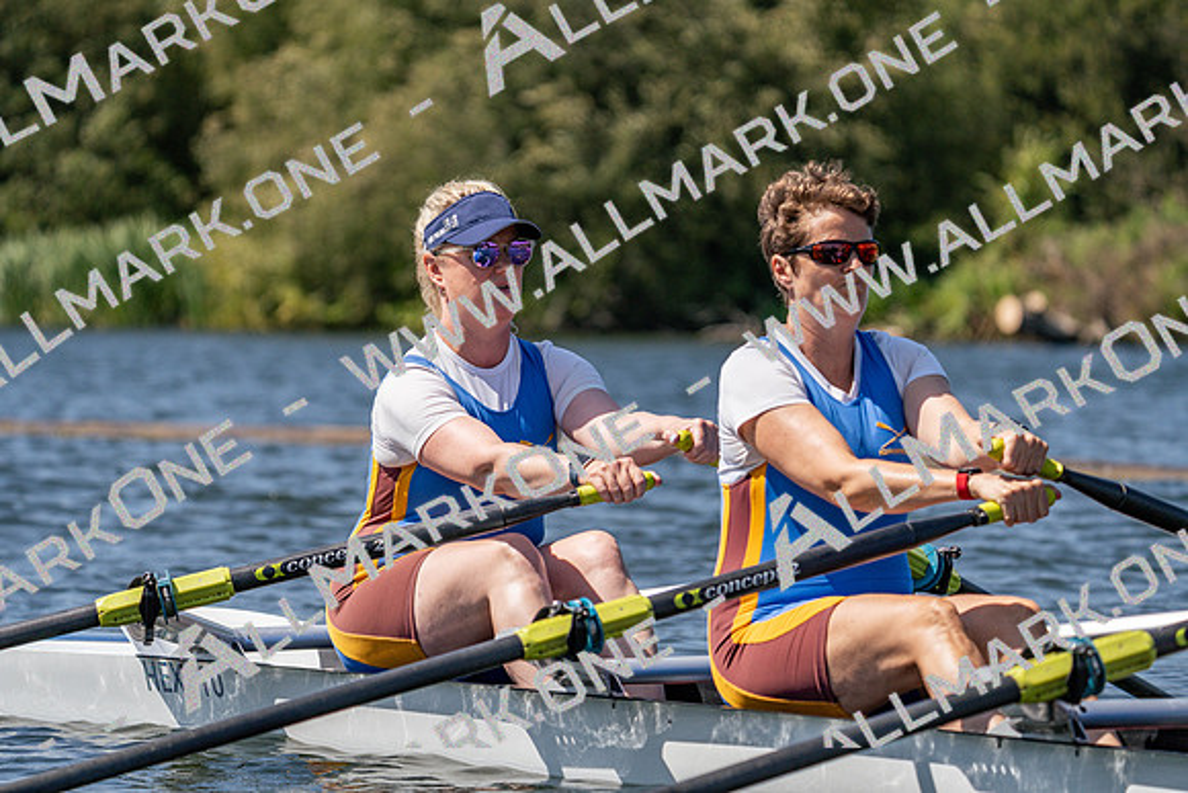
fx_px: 8087
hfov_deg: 8.4
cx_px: 594
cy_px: 396
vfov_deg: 5.6
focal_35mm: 245
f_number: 5.6
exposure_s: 1/2000
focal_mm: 245
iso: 250
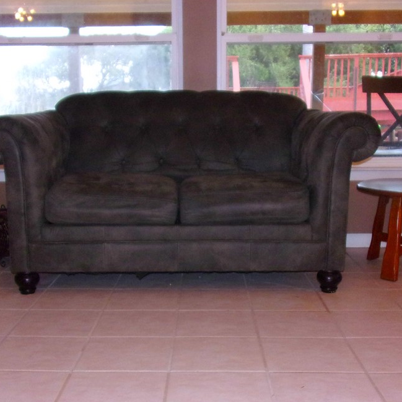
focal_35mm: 46
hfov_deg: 36.8
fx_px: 604
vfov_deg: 36.7
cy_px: 234
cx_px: 180
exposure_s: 1/34
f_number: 3.7
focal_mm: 5.9
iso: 250
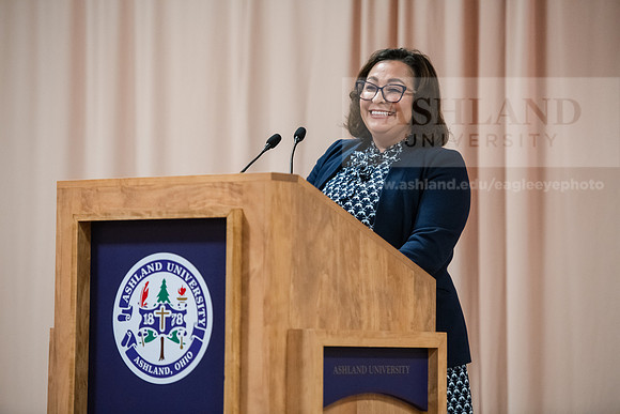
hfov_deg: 13.7
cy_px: 207
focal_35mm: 150
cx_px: 310
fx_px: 2584
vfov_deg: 9.2
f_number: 3.2
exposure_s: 1/200
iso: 4000
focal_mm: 150
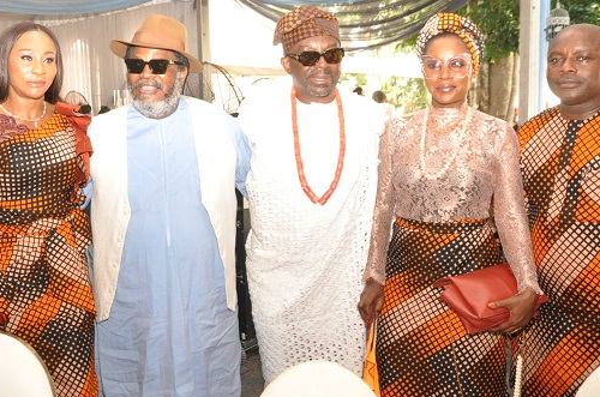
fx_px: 815
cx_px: 218
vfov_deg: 27.4
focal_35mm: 49
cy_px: 199
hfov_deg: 40.1
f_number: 8
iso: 1600
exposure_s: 1/200
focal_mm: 22
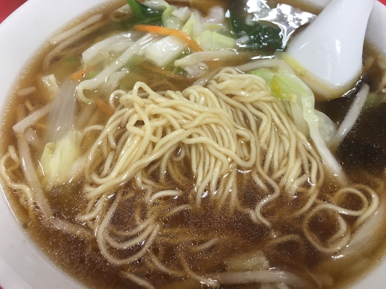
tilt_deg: -56.1
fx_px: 323
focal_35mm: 29
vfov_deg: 48.2
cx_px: 193
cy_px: 144
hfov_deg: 61.7
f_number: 2.2
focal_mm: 4.15
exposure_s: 1/40
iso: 25
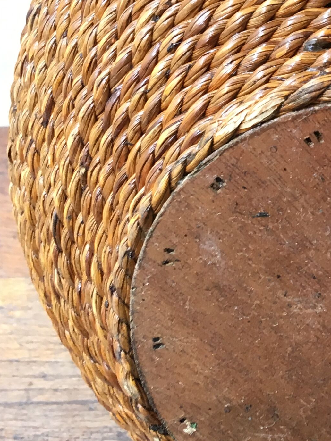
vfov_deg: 22.8
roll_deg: +1.2
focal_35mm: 85
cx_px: 451
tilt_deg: -35.3
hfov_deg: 16.3
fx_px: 1084
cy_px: 106
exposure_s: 1/33
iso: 80
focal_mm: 4.15
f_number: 2.2
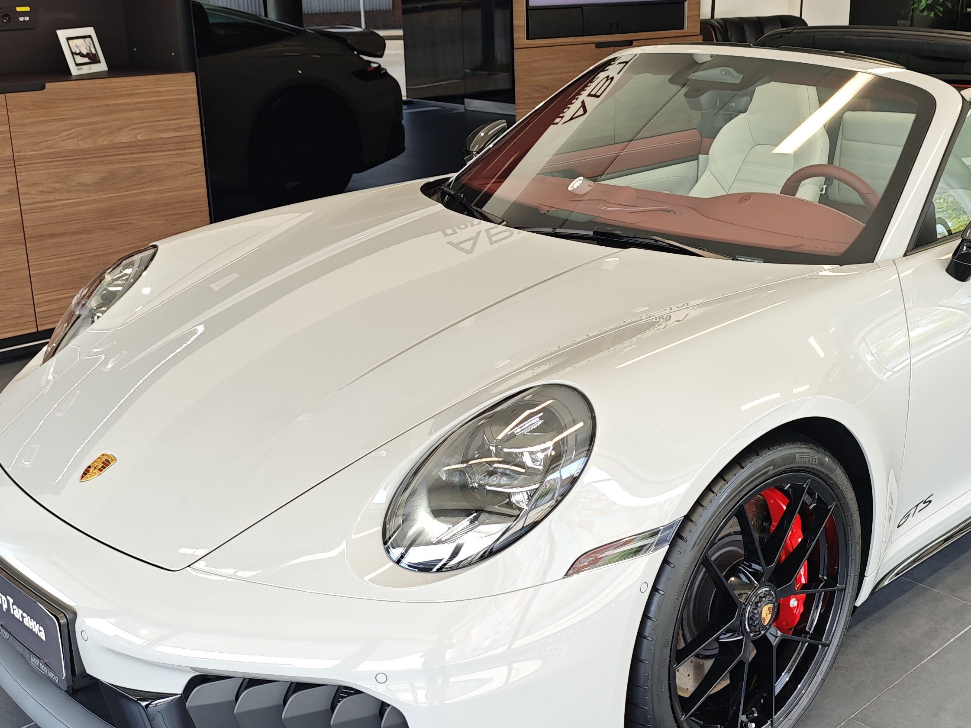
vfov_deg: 34.3
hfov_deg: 44.3
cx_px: 626
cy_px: 335
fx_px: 1178
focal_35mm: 42
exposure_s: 1/100
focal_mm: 6.55
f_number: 1.6
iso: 50
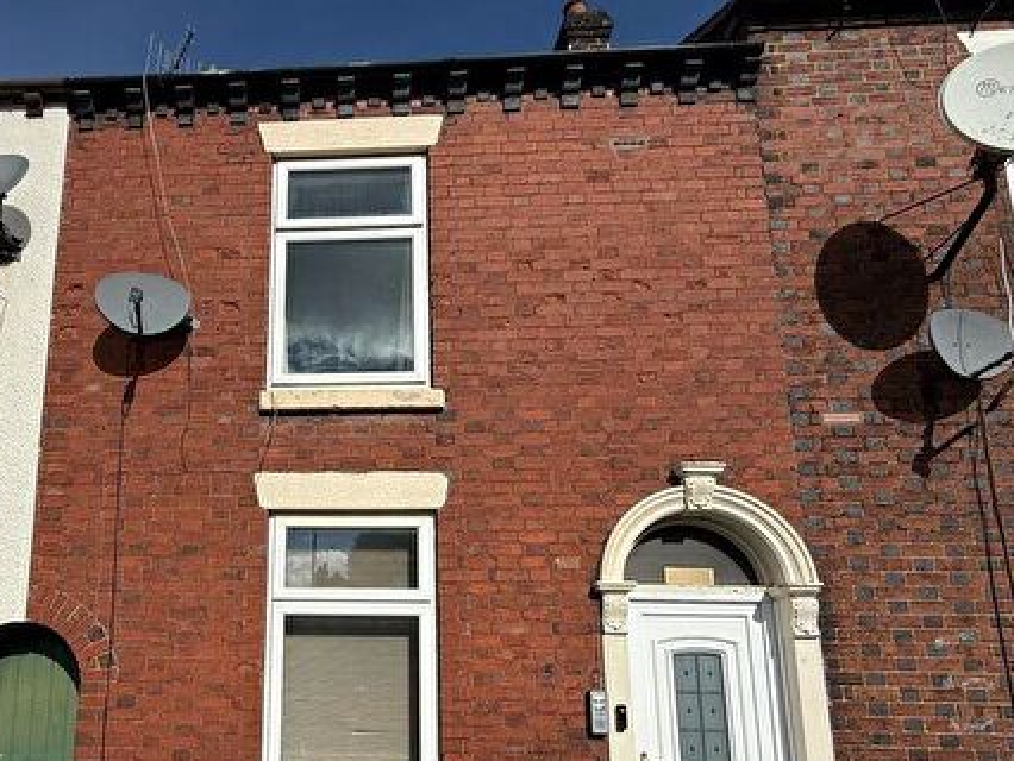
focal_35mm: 23
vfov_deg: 55.8
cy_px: 579
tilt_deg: +9.7
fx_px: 674
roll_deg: -1.5
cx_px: 309
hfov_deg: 70.9
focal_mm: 2.22
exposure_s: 1/6803
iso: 50
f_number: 2.2
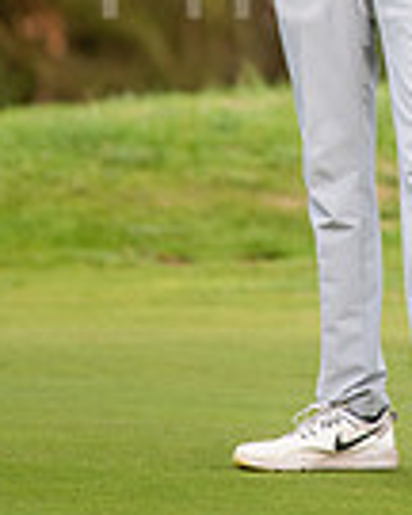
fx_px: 14327
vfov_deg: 2.1
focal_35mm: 940
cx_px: 523
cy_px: -187
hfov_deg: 1.6
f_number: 4
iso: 640
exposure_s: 1/2500
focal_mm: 300
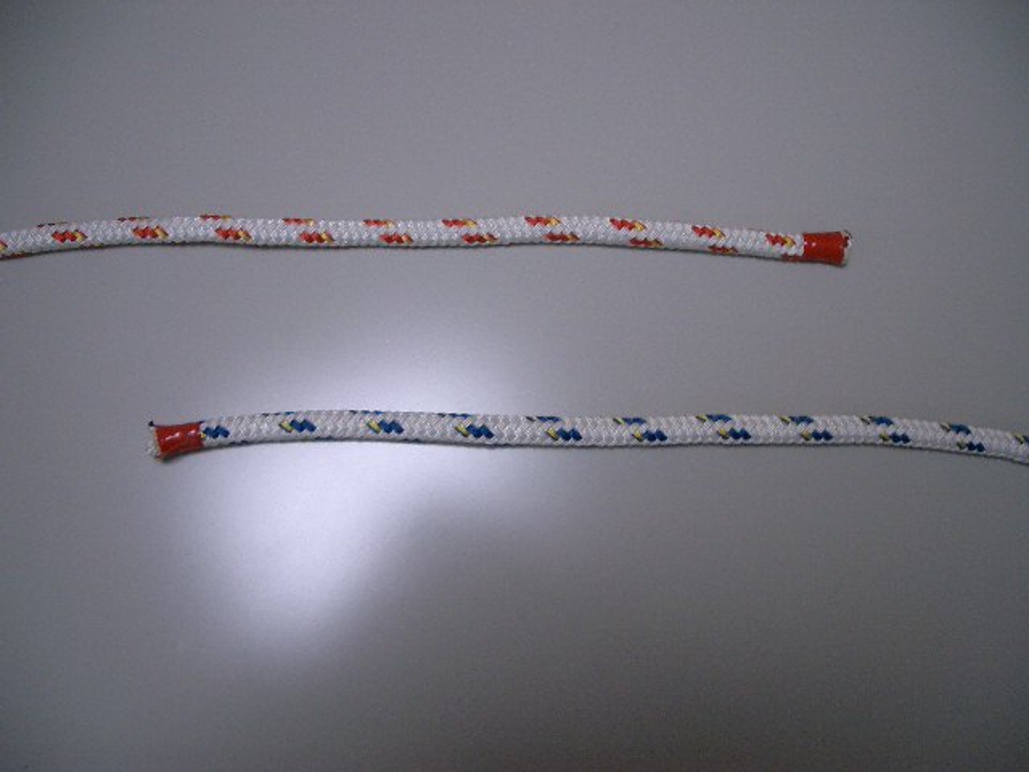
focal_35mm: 35
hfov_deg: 52.6
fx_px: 1040
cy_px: 386
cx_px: 514
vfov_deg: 40.7
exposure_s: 1/80
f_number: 2.6
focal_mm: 5.8
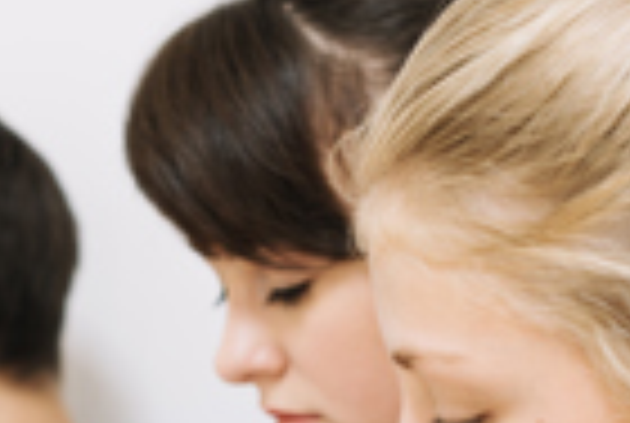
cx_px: -4
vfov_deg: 7.9
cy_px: 706
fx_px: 2999
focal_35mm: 171
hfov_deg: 11.9
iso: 500
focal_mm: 50
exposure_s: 1/160
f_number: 4
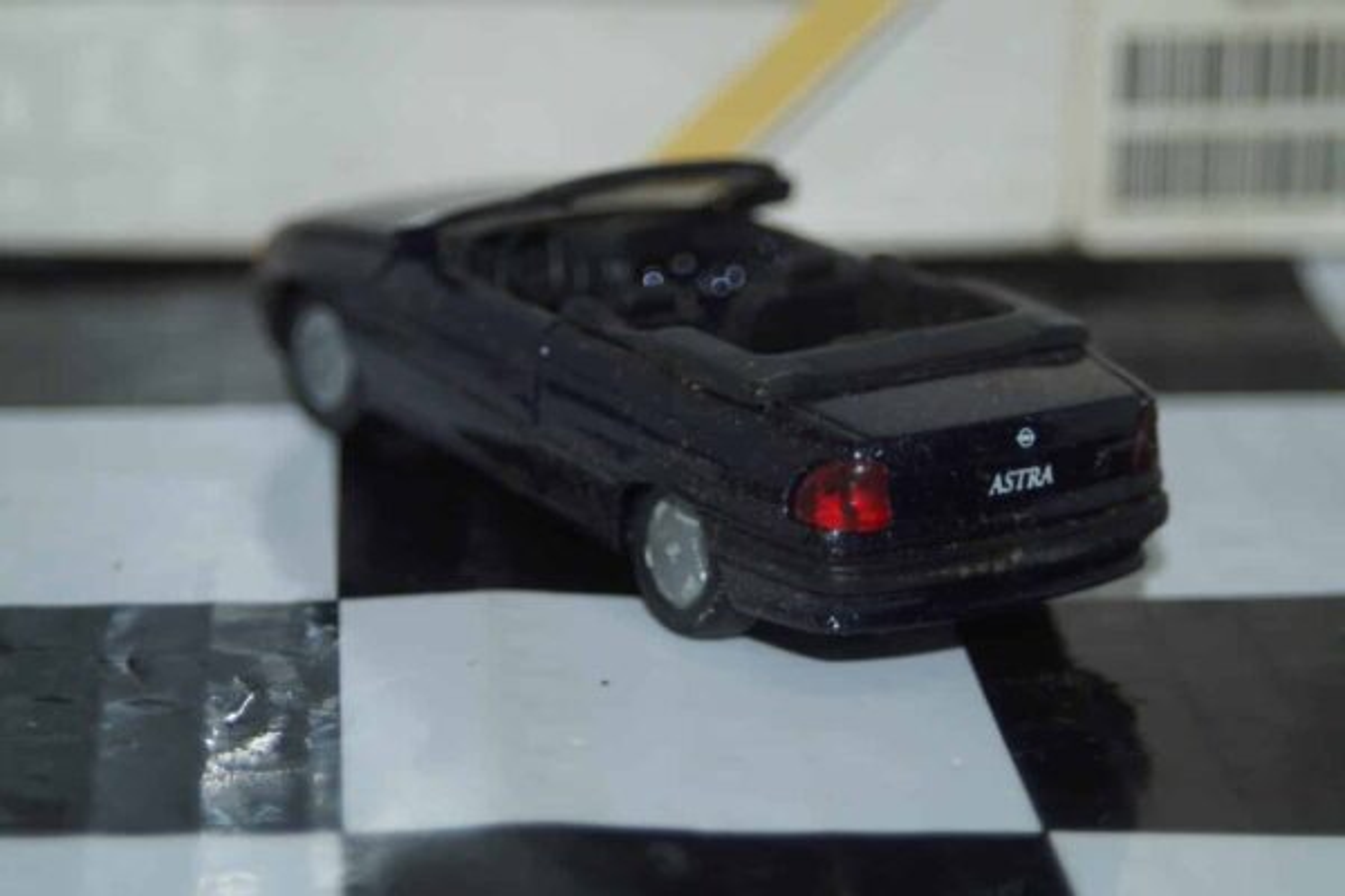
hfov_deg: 17.1
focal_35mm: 120
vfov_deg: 11.4
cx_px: 672
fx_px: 4483
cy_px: 448
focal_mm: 80
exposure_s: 1/60
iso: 200
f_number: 5.6
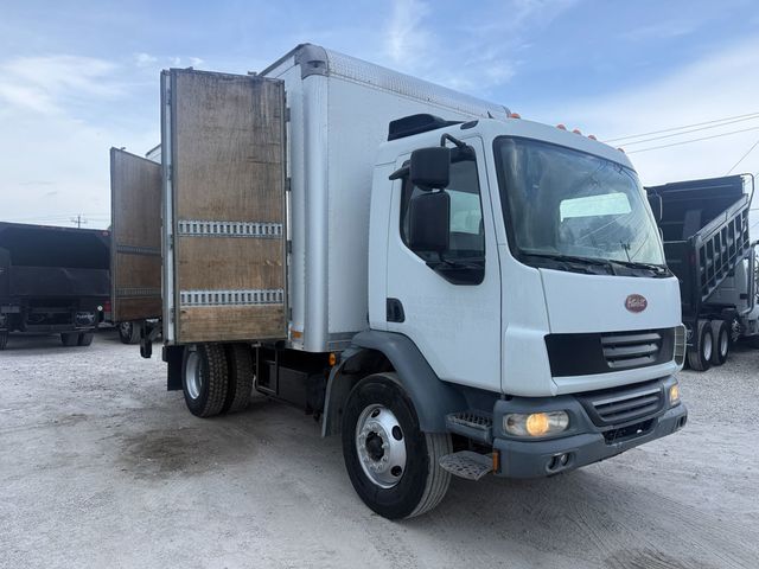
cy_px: 284
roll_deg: +0.2
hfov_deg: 71.6
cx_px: 380
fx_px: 526
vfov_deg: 56.8
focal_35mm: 24
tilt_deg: -0.3
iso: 100
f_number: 1.78
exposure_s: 1/1727
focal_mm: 6.76
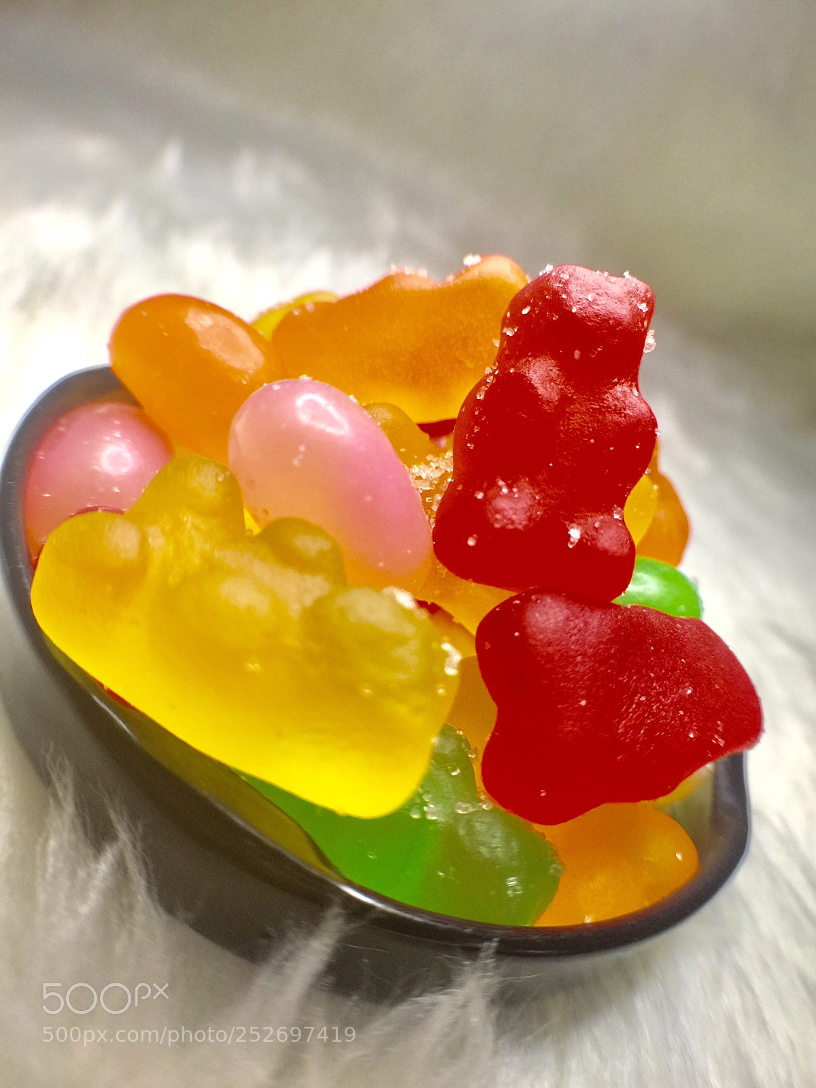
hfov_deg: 48.2
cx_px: 408
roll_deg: -31.8
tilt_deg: -29.2
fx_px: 911
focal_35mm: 29
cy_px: 544
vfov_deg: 61.7
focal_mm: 4.15
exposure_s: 1/15
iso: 32
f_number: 2.2
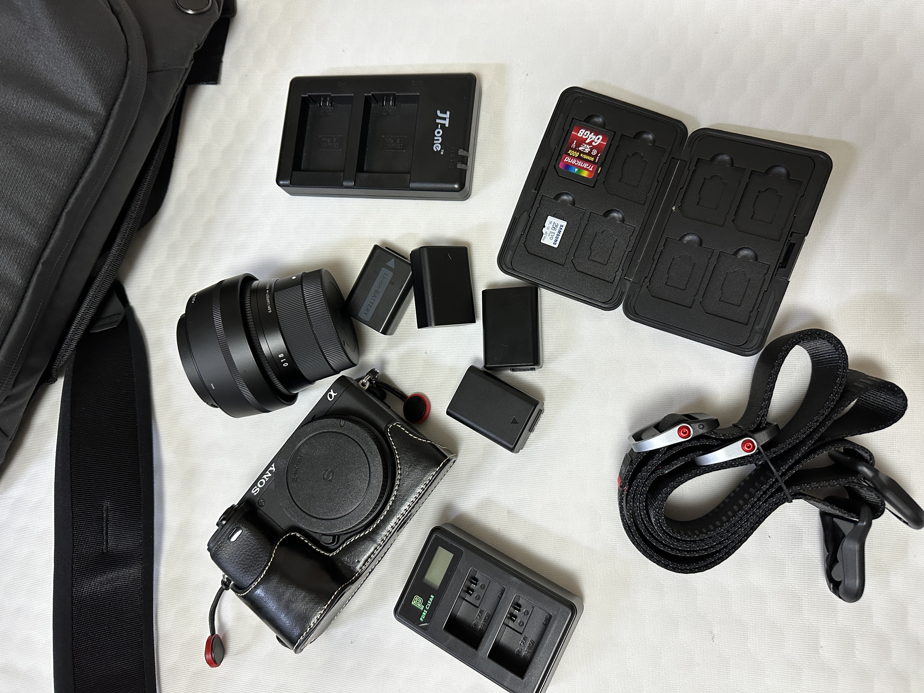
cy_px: 346
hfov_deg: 71.6
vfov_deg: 56.8
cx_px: 462
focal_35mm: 24
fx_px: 641
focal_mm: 6.86
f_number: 1.78
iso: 320
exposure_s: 1/60
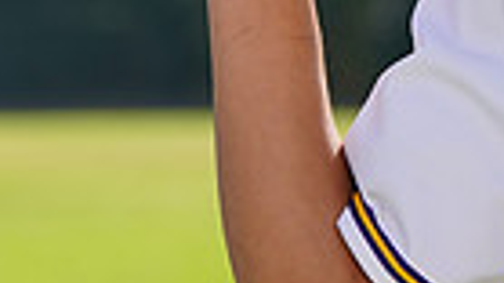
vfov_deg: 1.3
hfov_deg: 2.3
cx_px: 819
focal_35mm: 952
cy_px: -116
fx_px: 12715
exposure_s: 1/250
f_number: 8
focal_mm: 218
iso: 100
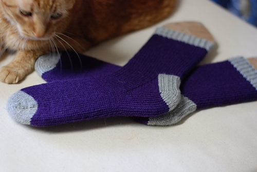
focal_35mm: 75
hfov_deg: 27.0
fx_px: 536
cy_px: 86
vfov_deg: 18.2
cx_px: 128
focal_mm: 50
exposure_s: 1/80
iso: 500
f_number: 2.2
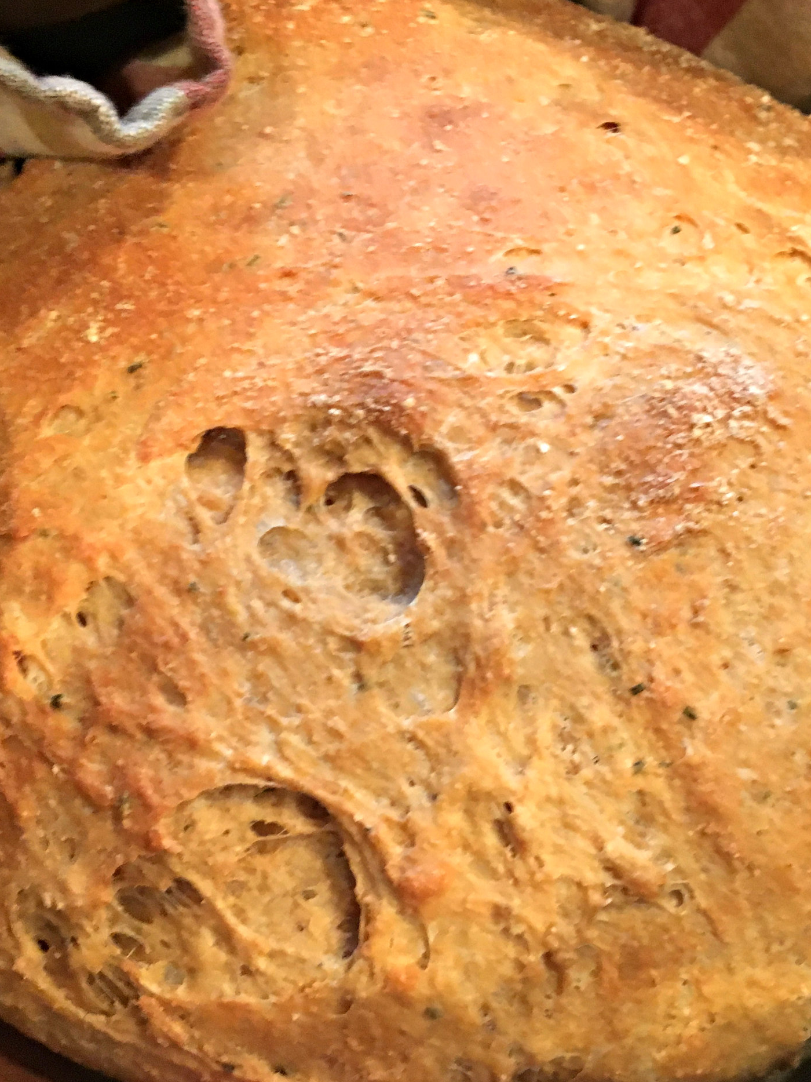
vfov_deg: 45.8
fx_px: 1281
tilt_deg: -62.3
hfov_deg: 35.1
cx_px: 465
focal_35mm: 41
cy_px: 537
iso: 200
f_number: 2.2
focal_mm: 4.15
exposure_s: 1/24
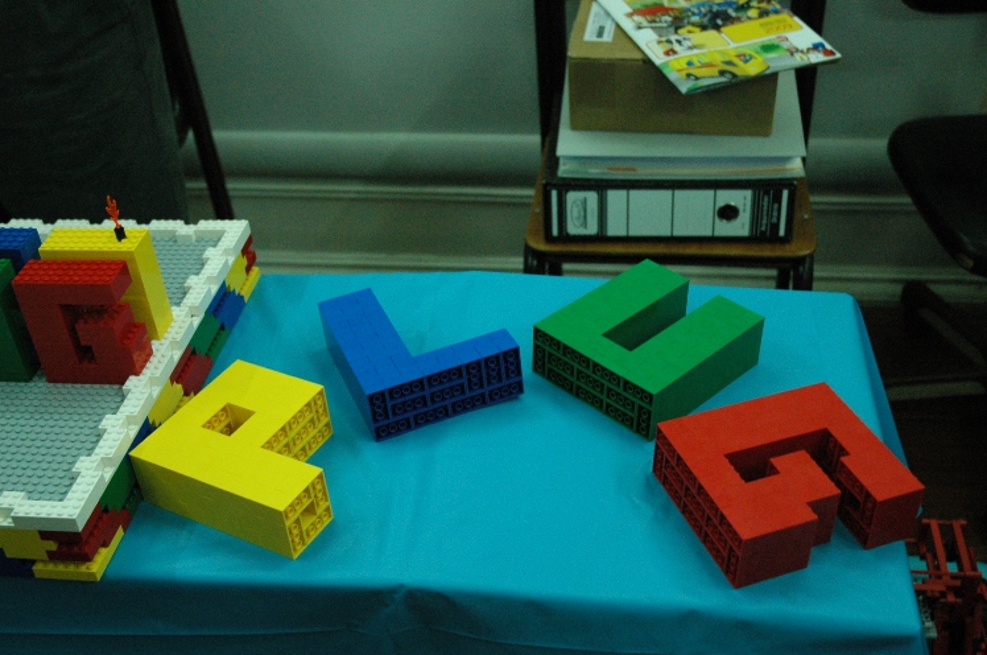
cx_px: 503
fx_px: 1274
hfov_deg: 42.4
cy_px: 348
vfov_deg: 28.8
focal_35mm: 47
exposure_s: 1/40
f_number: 4
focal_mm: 29
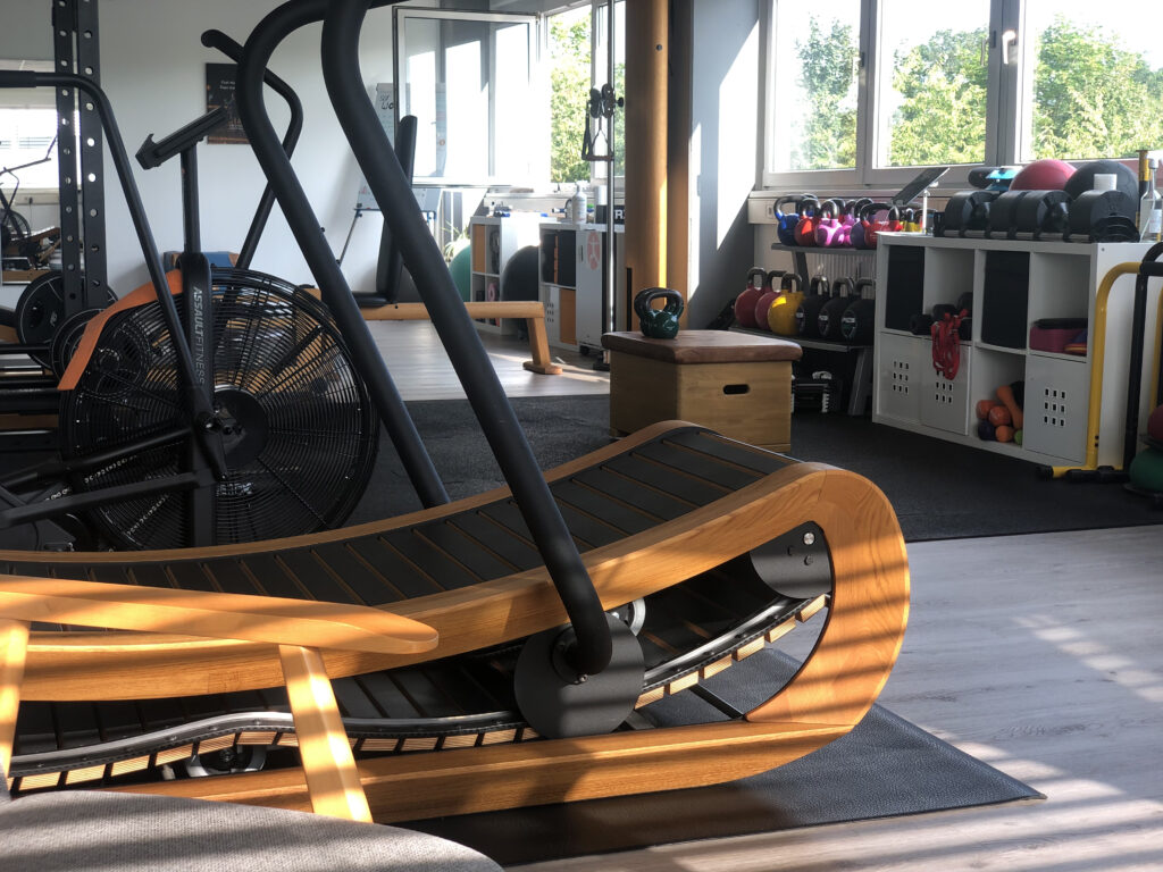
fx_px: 1747
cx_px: 582
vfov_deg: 28.0
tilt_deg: -6.8
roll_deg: -0.1
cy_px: 436
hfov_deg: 36.8
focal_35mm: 52
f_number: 2.4
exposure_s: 1/60
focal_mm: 6
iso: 16
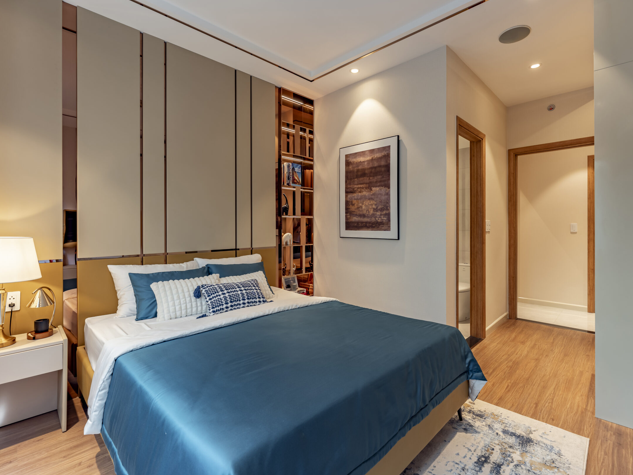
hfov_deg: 92.0
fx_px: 305
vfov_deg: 75.7
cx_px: 331
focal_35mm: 17
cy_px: 225
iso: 160
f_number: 7.1
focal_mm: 14.6
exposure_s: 1/25
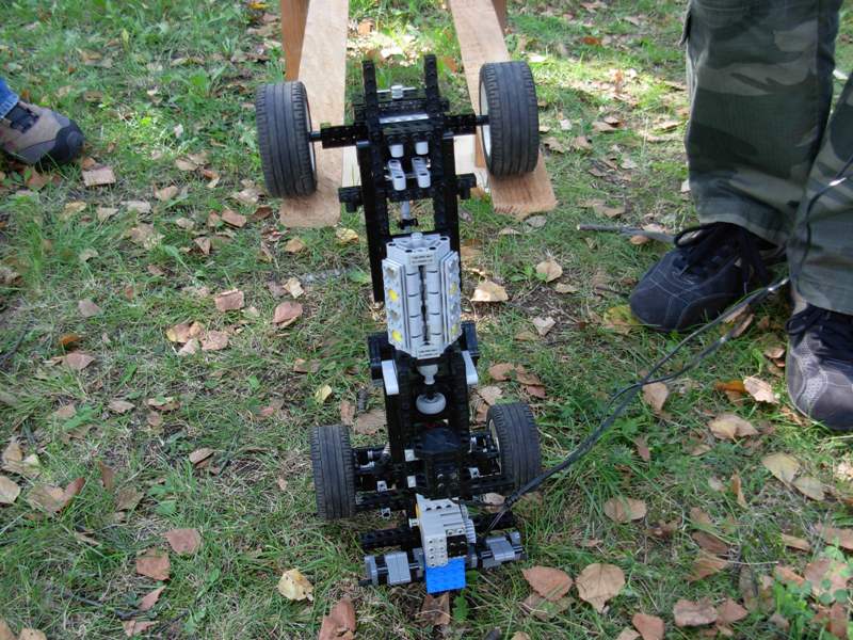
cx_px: 426
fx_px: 936
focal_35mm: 38
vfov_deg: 37.7
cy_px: 320
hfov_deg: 49.0
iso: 79
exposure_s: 1/46.5
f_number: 2.9
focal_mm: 6.3
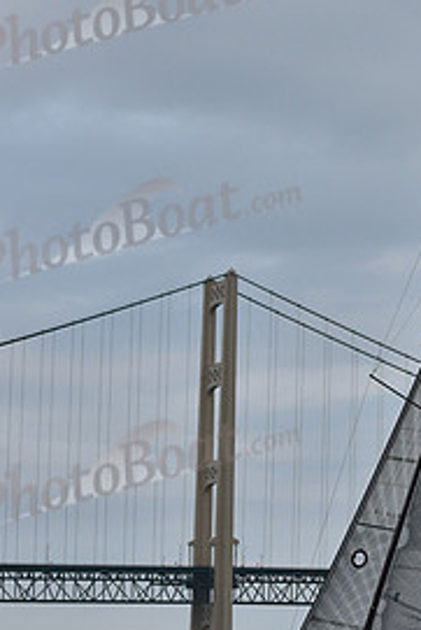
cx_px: 422
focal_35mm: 150
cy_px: 316
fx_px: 2628
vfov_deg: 13.7
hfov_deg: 9.1
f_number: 7.1
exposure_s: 1/800
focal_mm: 70
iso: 400
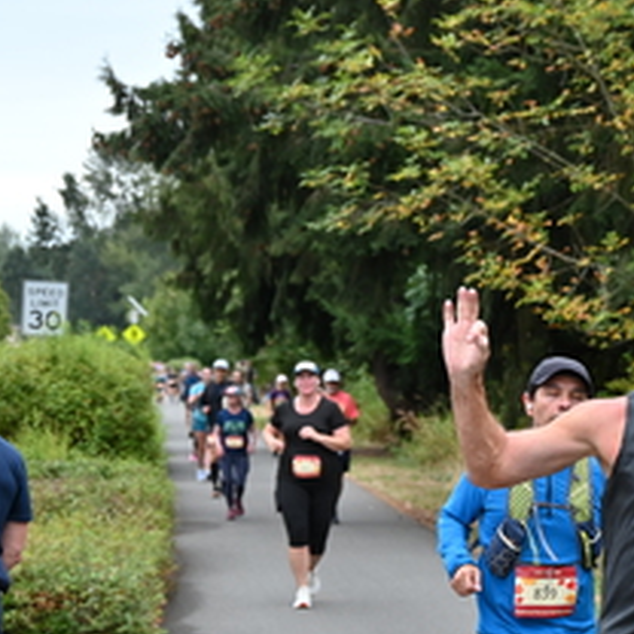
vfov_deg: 11.1
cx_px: 780
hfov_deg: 10.9
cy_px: 459
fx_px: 3253
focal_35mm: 157
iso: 560
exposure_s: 1/125
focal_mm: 70
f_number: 6
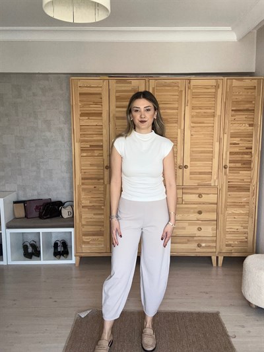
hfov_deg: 46.8
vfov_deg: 60.0
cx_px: 132
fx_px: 305
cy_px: 176
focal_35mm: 30
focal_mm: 2.69
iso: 80
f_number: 1.9
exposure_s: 1/121
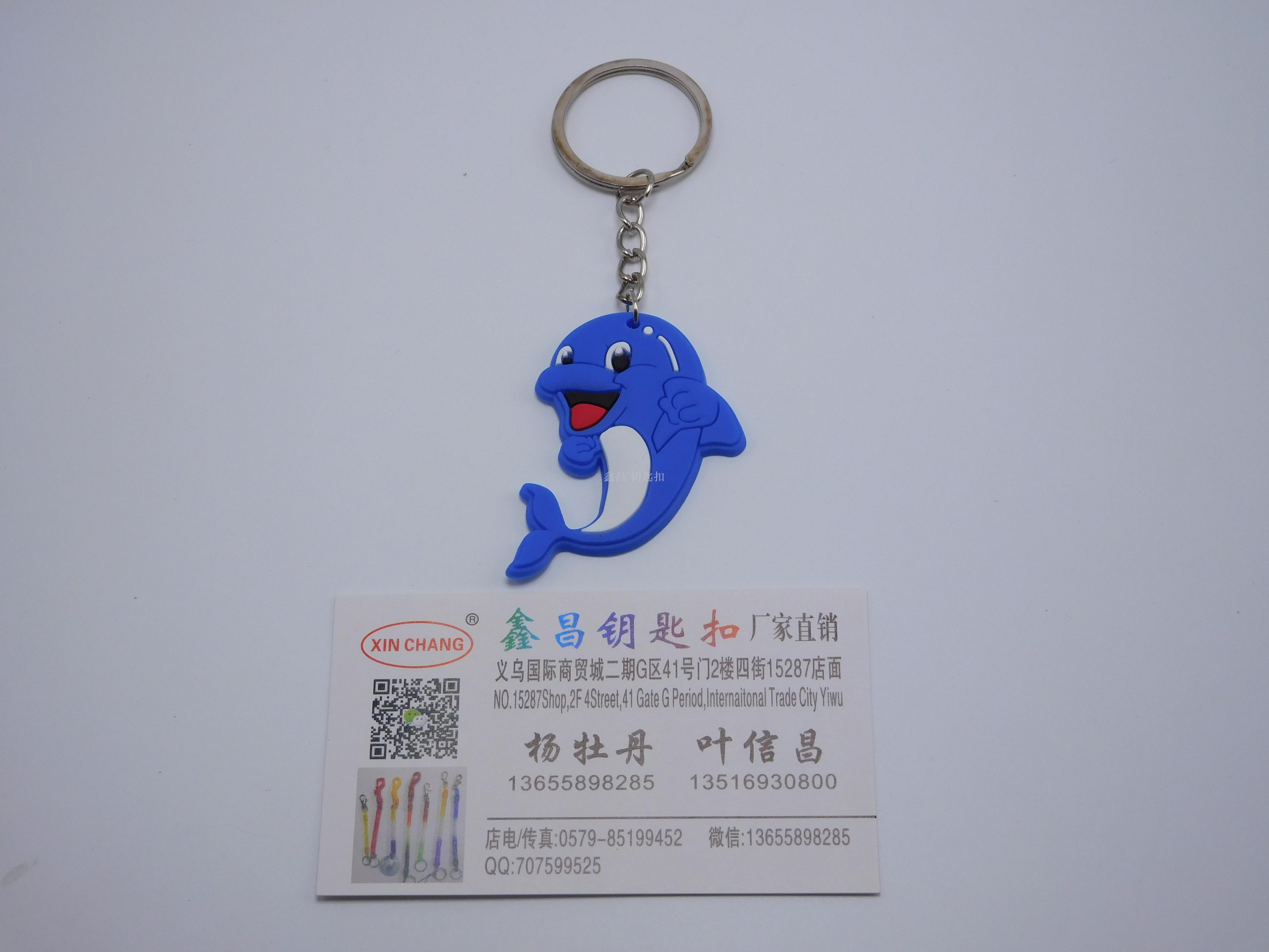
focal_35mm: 70
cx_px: 634
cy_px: 476
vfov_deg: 21.0
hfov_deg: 27.8
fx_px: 2566
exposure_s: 1/640
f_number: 4.5
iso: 125
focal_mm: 12.5
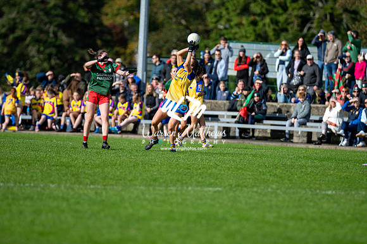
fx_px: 4585
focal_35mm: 450
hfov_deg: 4.6
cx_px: 184
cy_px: 122
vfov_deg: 3.1
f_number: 2.8
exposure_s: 1/5000
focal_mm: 300
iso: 280
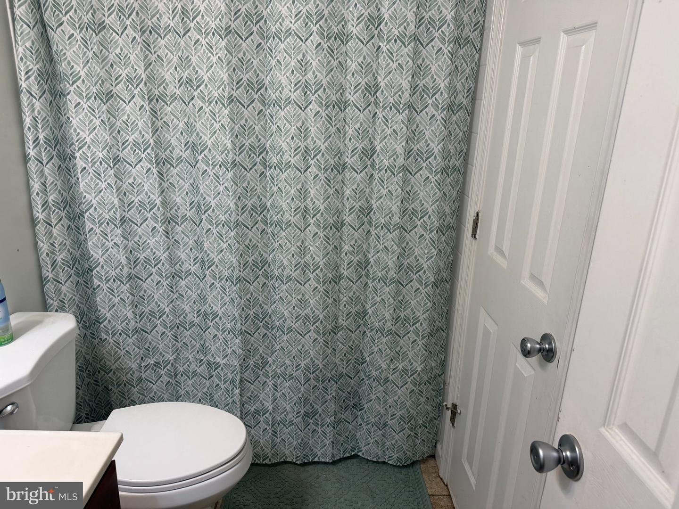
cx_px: 340
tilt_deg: -18.4
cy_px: 254
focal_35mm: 24
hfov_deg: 71.6
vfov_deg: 56.8
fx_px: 471
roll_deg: -2.6
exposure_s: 1/120
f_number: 1.78
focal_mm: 6.76
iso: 160
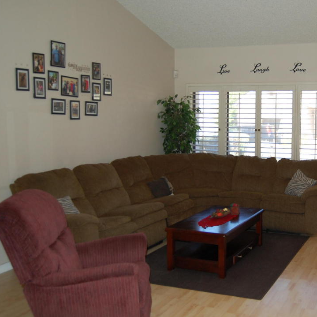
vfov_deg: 40.9
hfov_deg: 39.7
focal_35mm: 41
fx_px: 425
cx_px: 242
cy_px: 162
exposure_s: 1/60
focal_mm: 20
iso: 400
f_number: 3.8
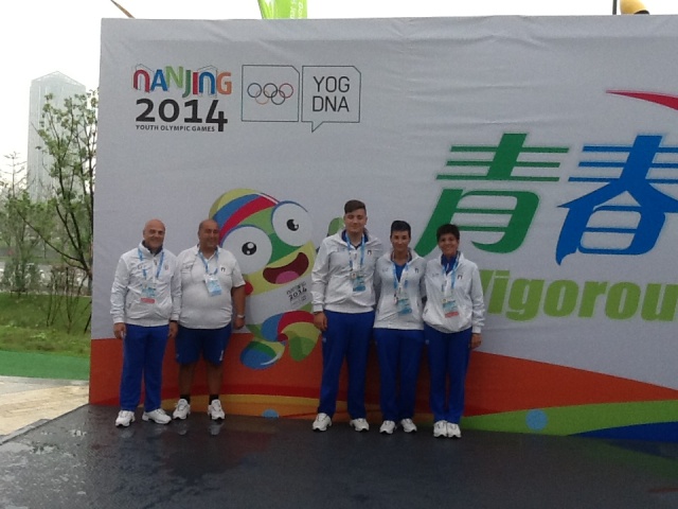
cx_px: 339
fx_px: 862
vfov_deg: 32.9
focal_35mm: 44
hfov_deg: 42.9
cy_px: 254
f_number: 2.4
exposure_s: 1/120
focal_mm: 2.03
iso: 80
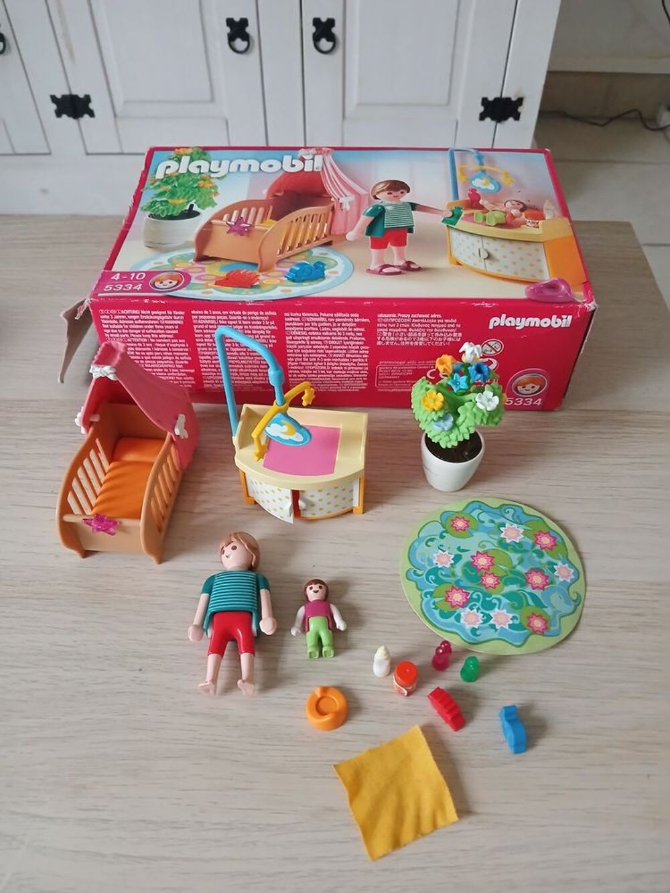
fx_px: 671
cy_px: 446
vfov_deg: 67.3
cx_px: 335
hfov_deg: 53.1
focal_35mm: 26
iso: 500
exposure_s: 1/25
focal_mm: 3.98
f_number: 1.8
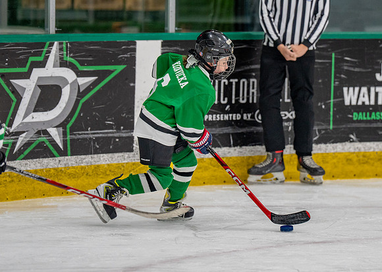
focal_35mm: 269
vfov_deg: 5.4
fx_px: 2915
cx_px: 210
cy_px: 95
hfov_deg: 7.5
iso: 1000
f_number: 2.8
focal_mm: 159
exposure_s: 1/1600
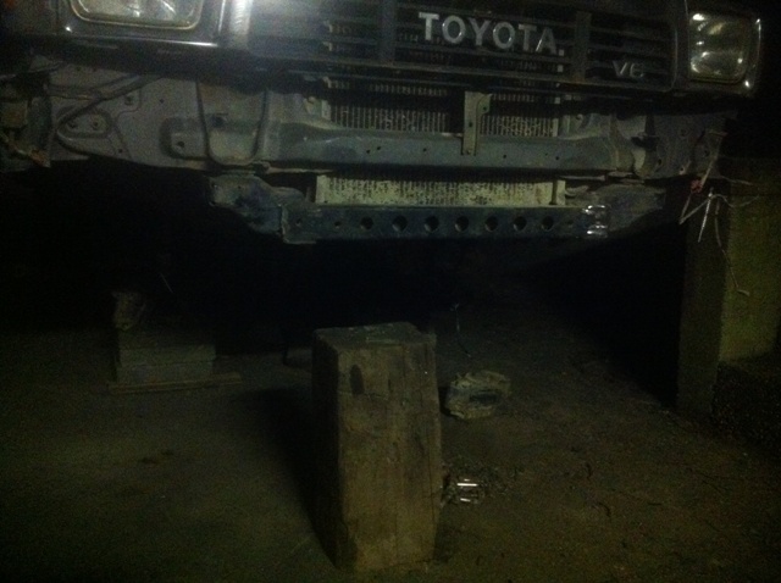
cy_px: 292
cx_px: 390
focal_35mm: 35
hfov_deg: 52.7
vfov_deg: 40.6
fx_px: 788
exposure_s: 1/15
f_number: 2.8
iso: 1000
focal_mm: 3.85
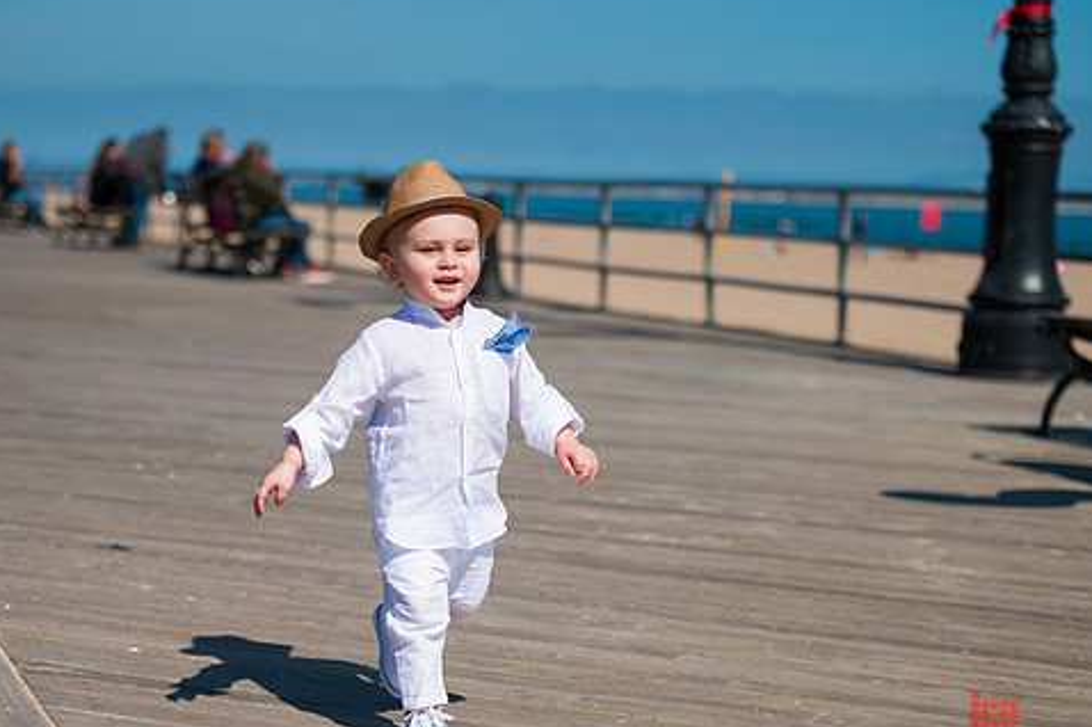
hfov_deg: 23.9
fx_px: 2576
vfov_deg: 16.0
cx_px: 471
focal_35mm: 85
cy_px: 368
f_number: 3.2
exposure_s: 1/8000
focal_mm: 70
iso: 200
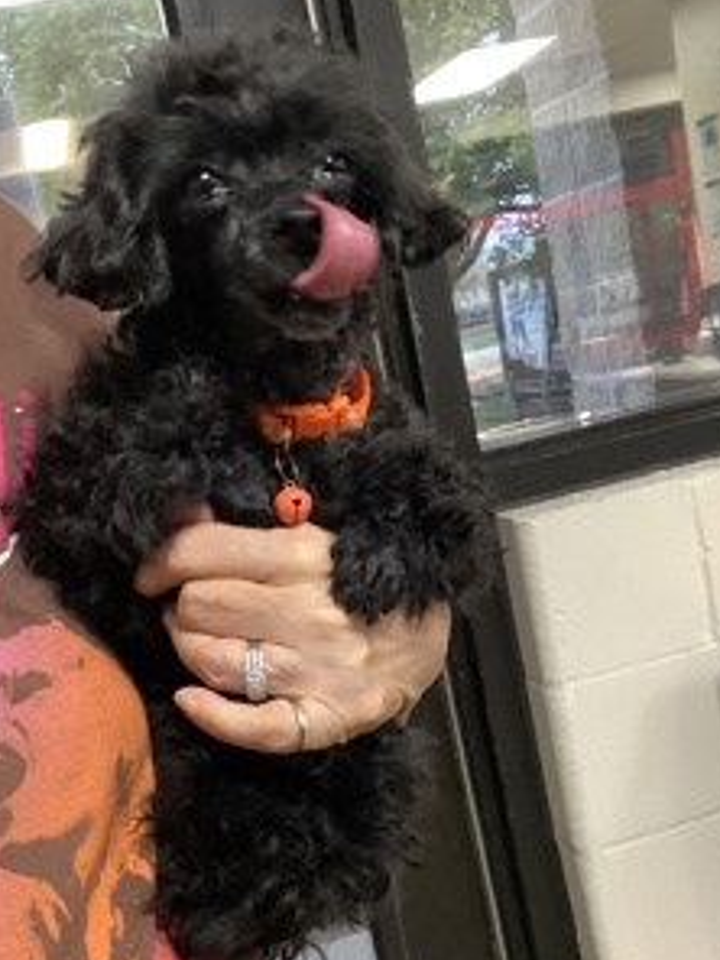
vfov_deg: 42.7
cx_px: 319
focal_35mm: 44
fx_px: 1220
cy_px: 587
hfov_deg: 32.8
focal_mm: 3.3
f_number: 2.4
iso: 400
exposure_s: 1/33
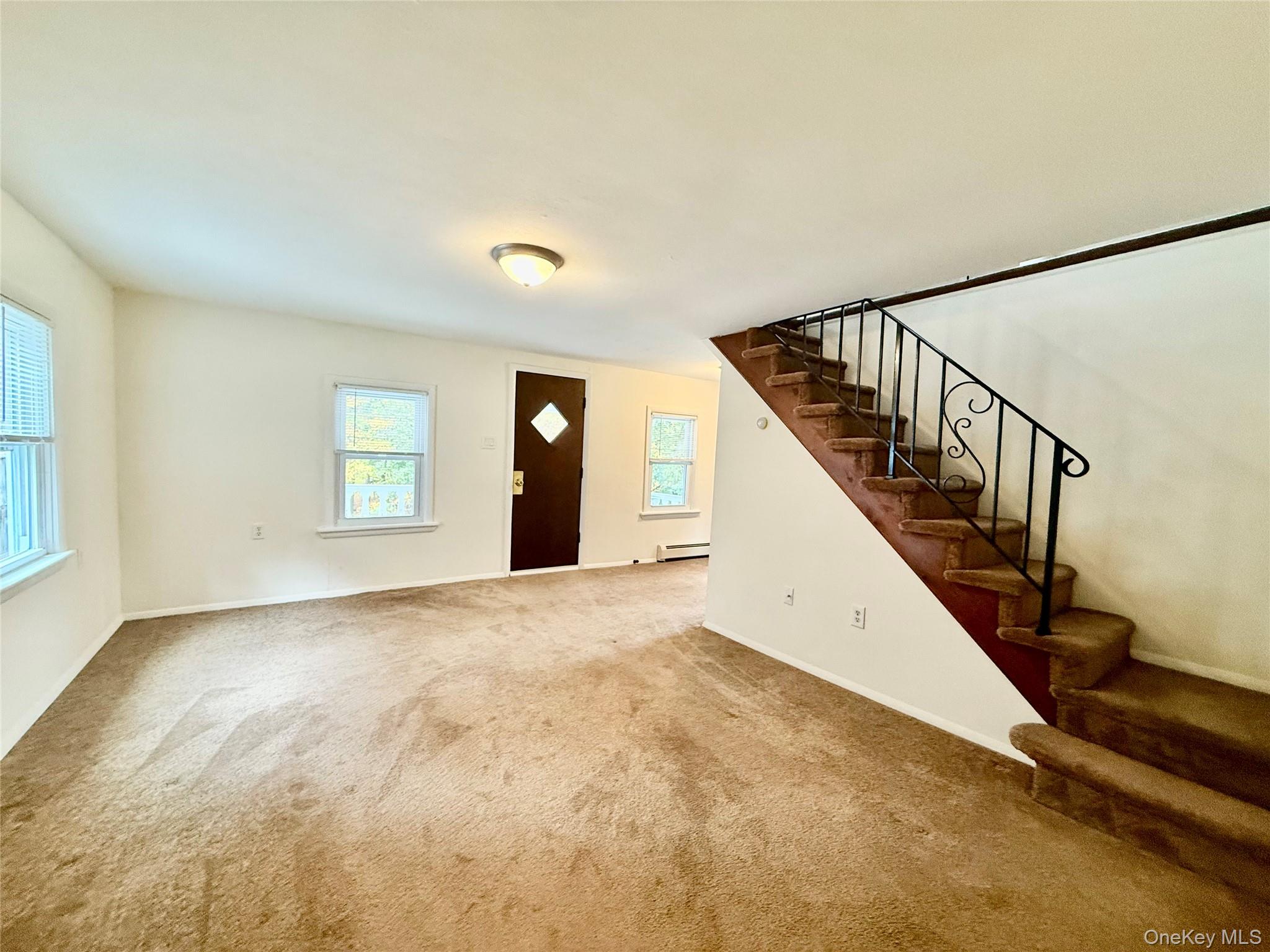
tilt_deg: -2.1
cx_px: 635
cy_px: 476
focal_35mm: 14
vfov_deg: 85.7
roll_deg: -3.1
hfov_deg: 102.1
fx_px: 514
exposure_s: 1/60
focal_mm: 2.22
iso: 250
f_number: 2.2
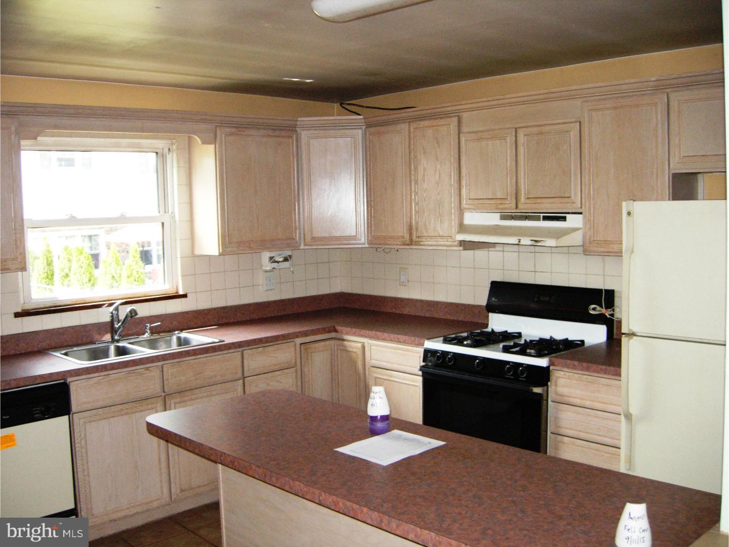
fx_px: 758
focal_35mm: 36
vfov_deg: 39.7
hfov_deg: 51.4
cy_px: 274
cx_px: 364
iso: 200
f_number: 2.7
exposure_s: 1/181
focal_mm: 7.5
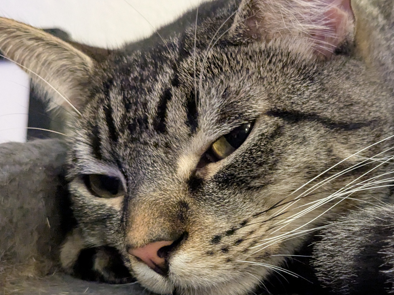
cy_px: 215
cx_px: 308
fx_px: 569
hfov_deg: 37.0
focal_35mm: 50
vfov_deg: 28.8
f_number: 1.73
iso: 2169
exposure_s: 1/120
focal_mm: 4.38
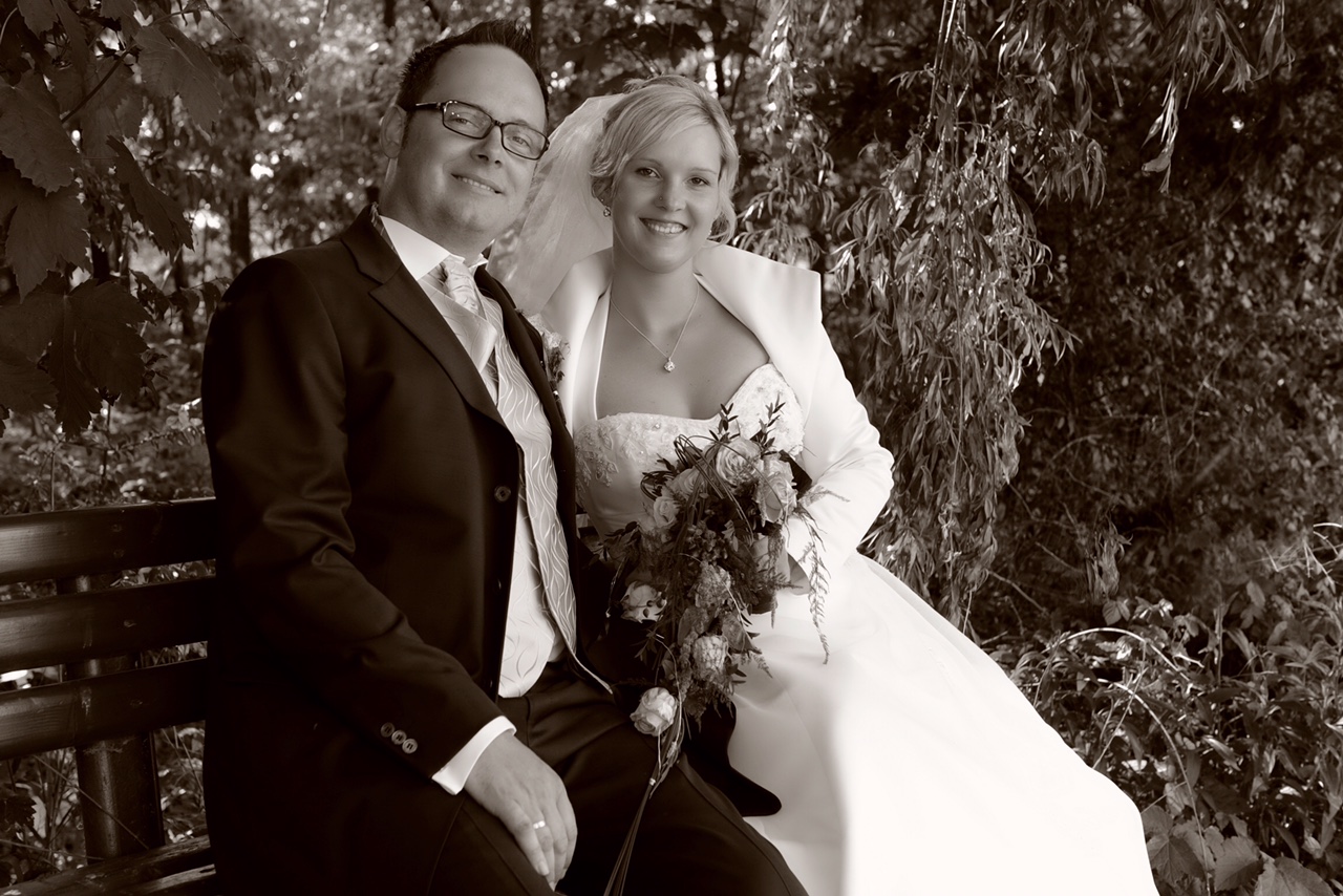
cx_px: 672
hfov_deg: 41.1
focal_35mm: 48
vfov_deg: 28.1
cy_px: 448
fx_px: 1791
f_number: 5.6
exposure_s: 1/100
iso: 400
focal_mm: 48
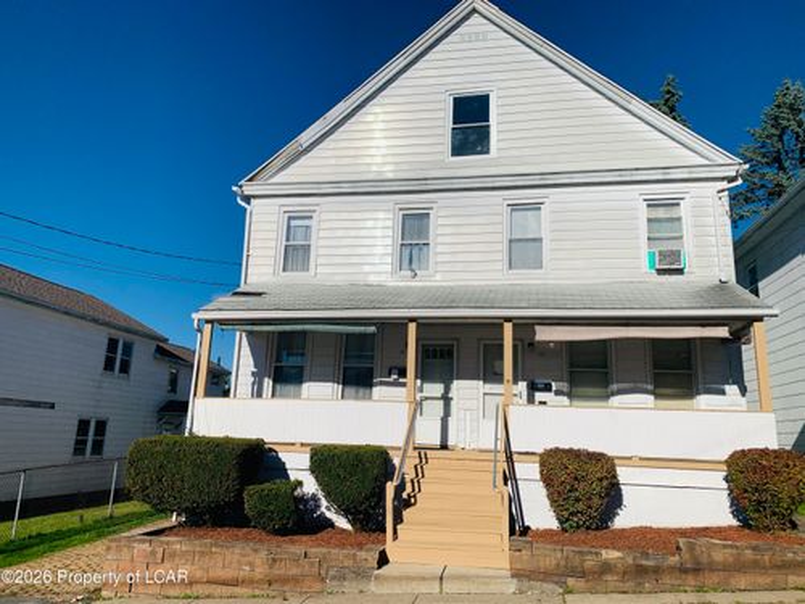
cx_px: 402
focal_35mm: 26
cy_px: 302
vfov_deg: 53.1
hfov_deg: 67.3
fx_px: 605
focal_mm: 4.25
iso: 25
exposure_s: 1/7407
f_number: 1.8
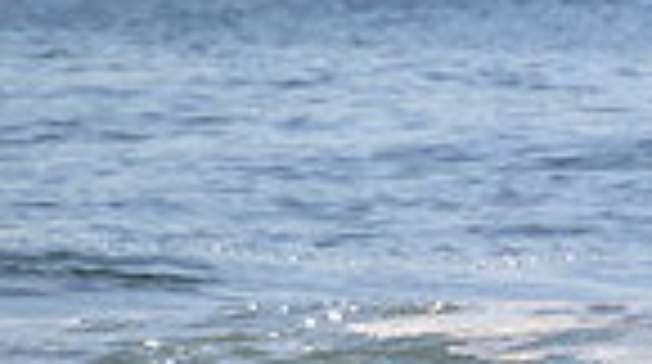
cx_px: 1300
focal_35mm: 3359
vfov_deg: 0.4
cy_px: 231
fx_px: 57976
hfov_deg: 0.6
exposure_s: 1/2000
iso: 500
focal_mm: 800
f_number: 11
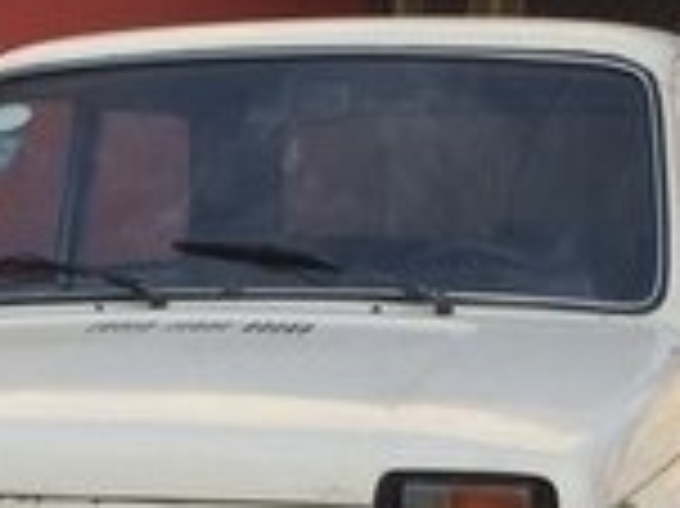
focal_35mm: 127
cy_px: 690
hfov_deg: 15.5
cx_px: 234
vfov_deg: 11.3
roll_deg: -2.9
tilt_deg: -8.7
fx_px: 2493
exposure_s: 1/618
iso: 32
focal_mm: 4.15
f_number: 2.2
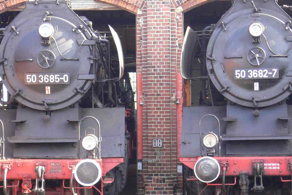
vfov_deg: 12.8
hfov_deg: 19.1
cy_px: 94
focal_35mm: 107
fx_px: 868
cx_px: 151
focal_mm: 12.3
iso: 100
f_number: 4.2
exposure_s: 1/30
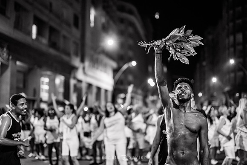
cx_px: 124
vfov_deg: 27.0
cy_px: 82
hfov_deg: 39.6
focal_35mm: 50
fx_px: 343
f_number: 1.2
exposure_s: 1/320
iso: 2000
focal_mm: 50
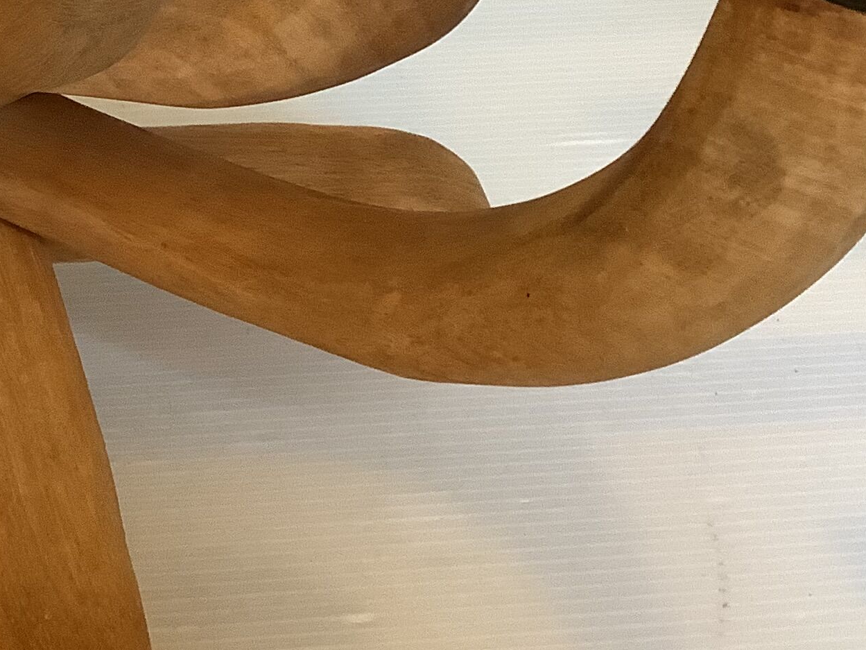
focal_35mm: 81
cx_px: -3
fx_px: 2027
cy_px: 160
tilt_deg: -37.7
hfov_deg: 23.1
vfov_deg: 18.1
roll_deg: -1.0
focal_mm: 3.3
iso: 200
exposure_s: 1/50
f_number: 2.4
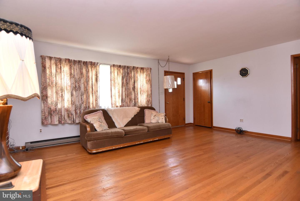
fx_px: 150
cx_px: 150
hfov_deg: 90.0
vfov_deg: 67.5
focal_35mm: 18
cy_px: 100
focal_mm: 12
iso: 800
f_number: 5.6
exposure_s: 1/60
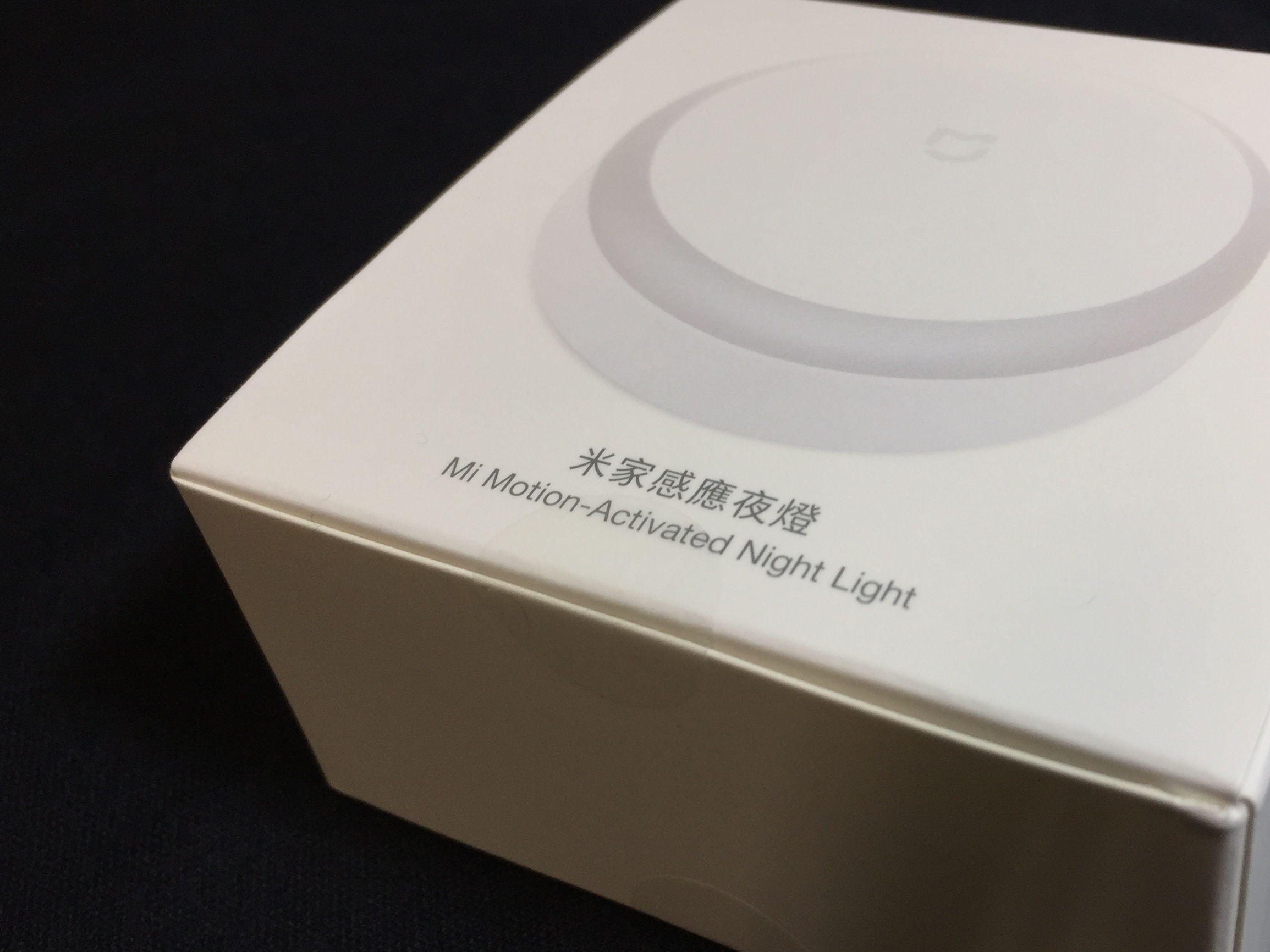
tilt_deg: -38.4
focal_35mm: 41
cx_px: 810
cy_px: 507
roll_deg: +1.9
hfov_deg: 45.3
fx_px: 1504
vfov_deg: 35.1
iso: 32
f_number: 2.2
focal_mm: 4.15
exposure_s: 1/60
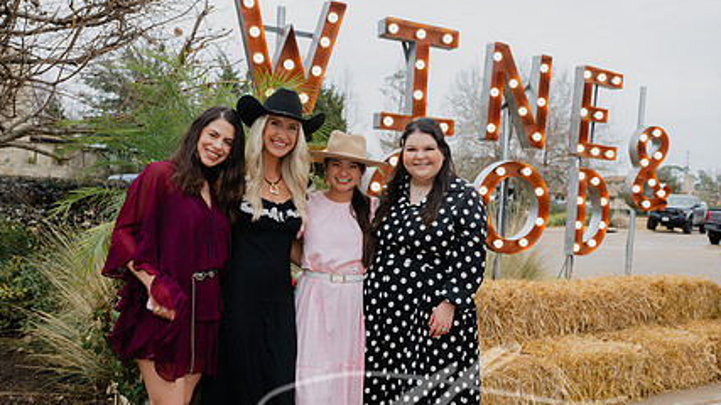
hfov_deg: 53.7
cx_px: 424
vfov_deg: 31.9
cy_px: 247
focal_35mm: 37
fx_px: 707
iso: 140
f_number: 5
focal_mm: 26
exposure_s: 1/160
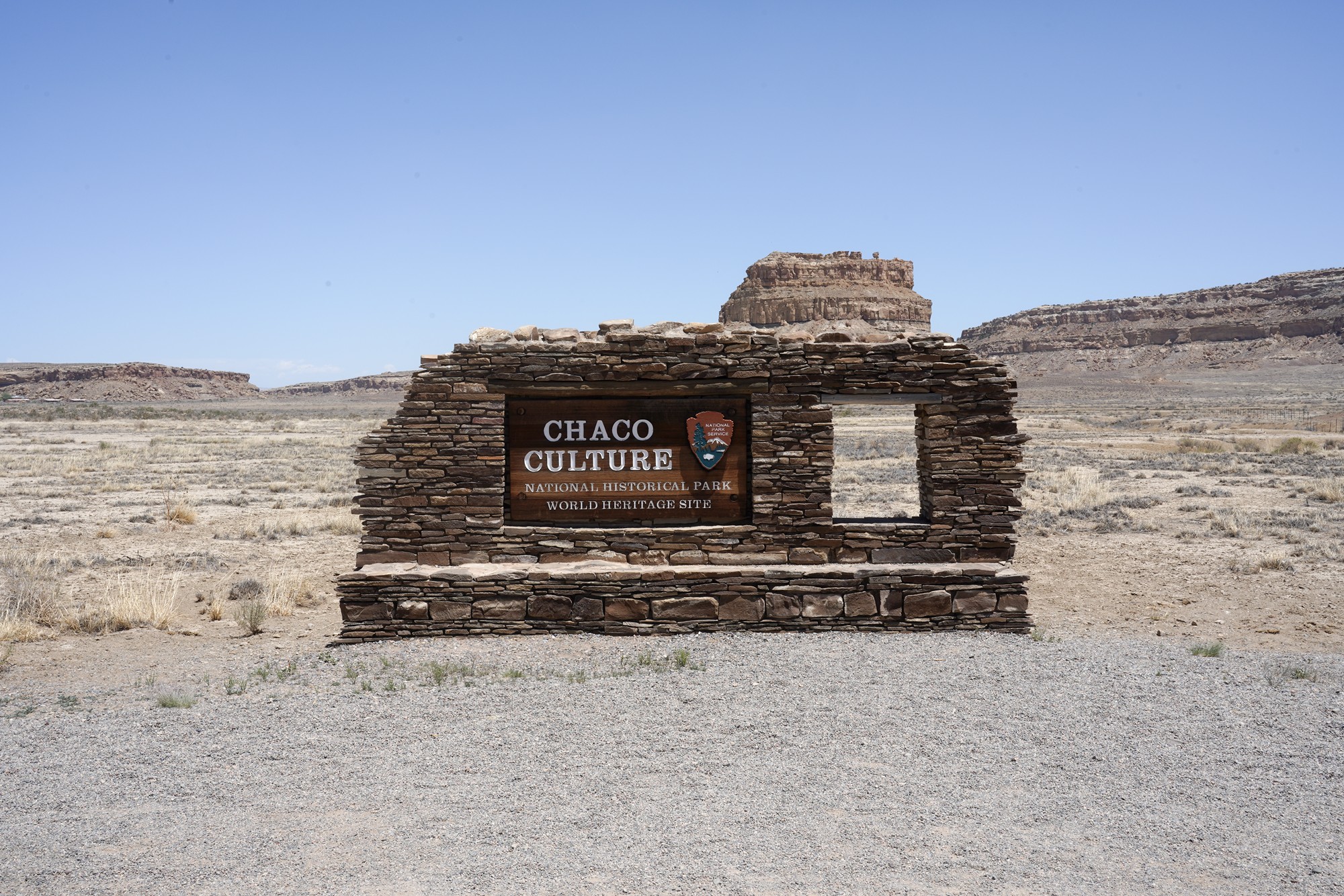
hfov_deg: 50.7
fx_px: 1419
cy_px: 448
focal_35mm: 38
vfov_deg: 35.1
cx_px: 672
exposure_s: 1/100
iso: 100
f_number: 20
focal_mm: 38
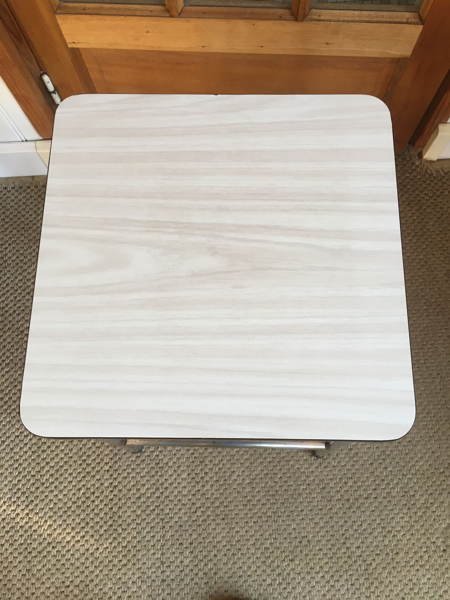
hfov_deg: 48.2
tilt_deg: -73.8
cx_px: 225
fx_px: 503
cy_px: 300
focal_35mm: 29
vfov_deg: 61.7
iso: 64
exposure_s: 1/33
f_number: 2.2
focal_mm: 4.15
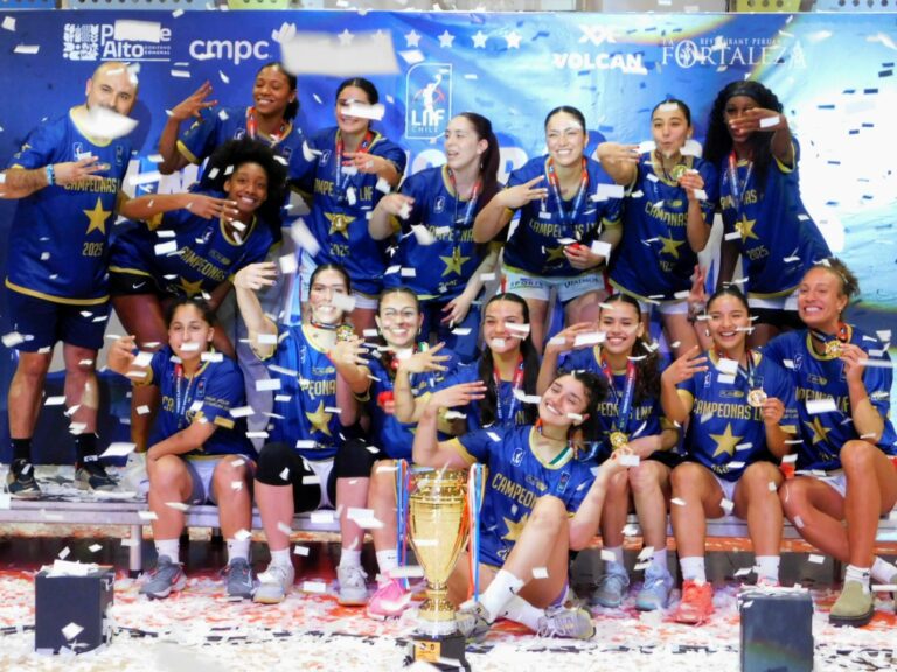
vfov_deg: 24.8
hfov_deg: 32.7
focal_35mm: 59
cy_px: 336
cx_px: 448
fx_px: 1529
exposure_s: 1/60.2
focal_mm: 10.4
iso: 560
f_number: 4
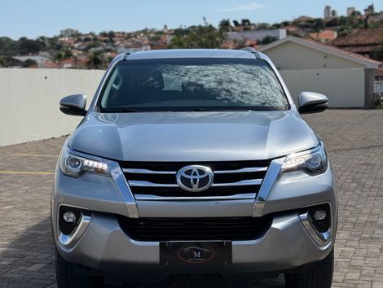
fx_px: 532
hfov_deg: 39.6
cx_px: 192
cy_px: 144
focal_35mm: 48
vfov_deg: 30.3
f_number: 1.78
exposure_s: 1/5587
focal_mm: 6.76
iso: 64
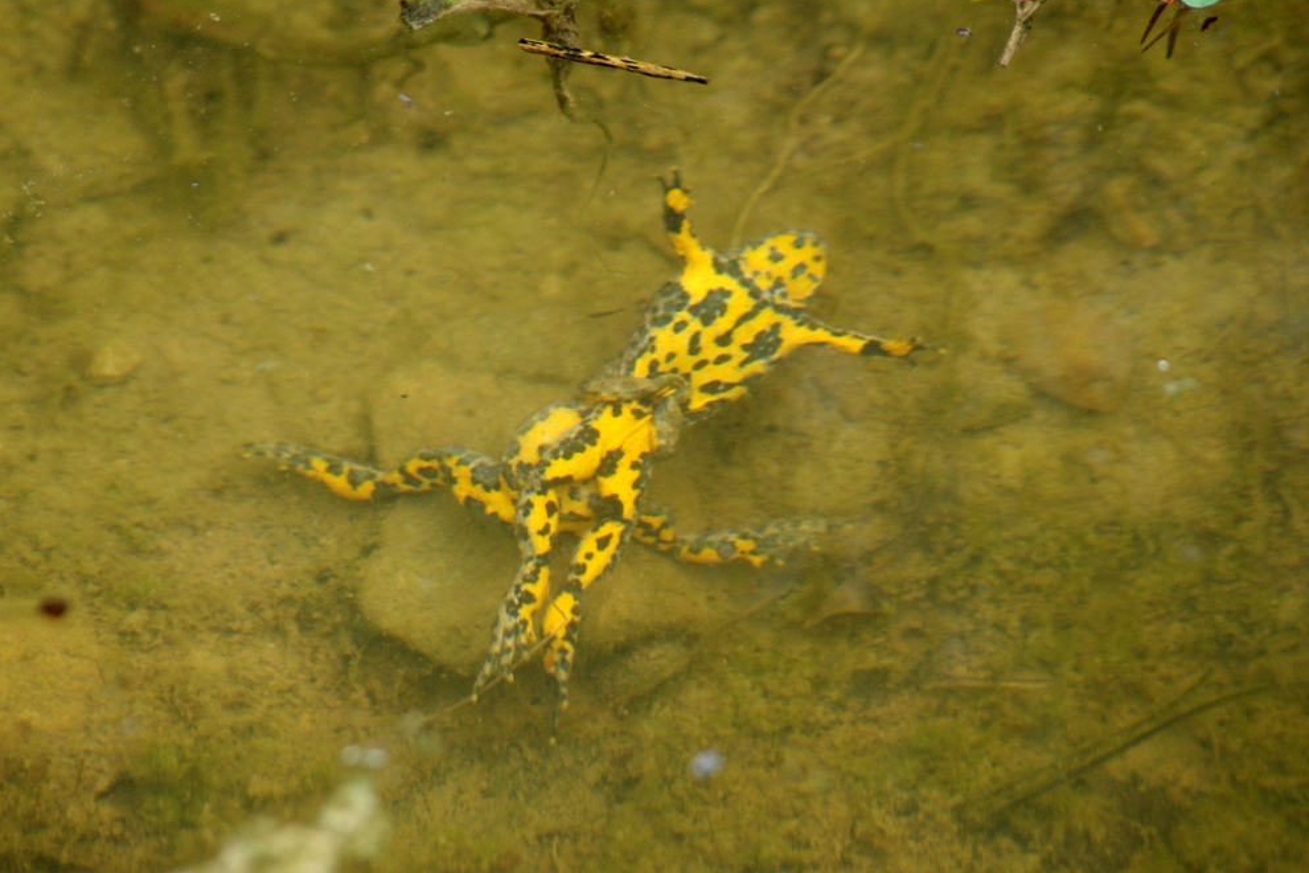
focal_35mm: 348
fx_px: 12653
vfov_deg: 4.0
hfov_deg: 5.9
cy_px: 435
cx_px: 649
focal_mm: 230
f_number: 8
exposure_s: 1/320
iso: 800
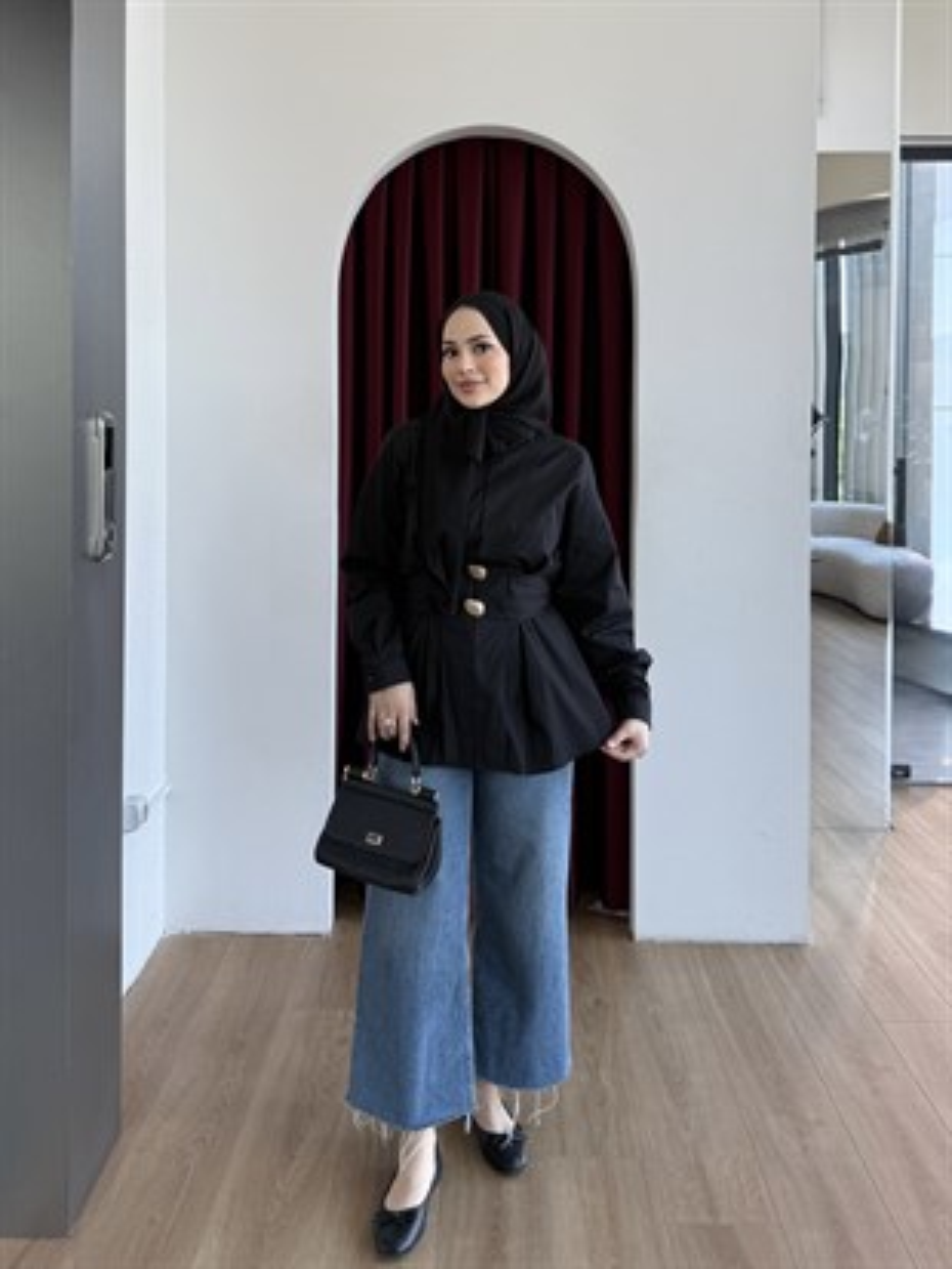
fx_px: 880
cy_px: 634
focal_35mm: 24
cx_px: 476
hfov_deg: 56.8
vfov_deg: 71.6
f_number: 1.78
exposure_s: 1/121
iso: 64
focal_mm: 6.76
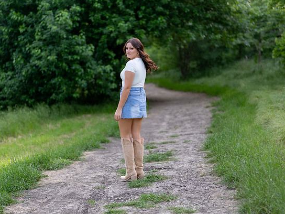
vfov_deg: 19.9
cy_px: 108
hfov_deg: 26.3
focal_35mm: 74
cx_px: 137
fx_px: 609
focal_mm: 50
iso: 100
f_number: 1.2
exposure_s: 1/2000
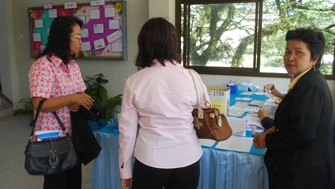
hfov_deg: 56.6
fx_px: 311
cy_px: 92
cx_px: 168
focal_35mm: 35
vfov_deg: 33.7
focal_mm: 22
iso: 200
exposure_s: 1/80
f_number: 6.3
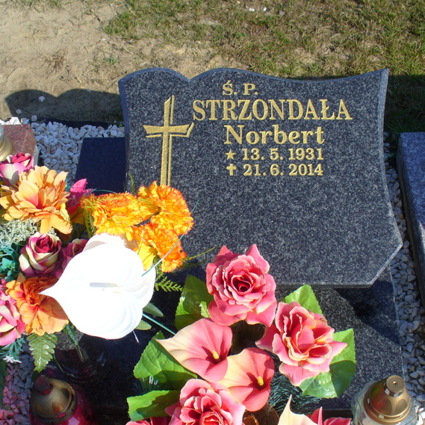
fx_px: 639
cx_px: 244
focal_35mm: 46
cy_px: 223
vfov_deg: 36.8
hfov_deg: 36.7
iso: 80
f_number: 5.6
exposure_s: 1/320
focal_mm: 6.1
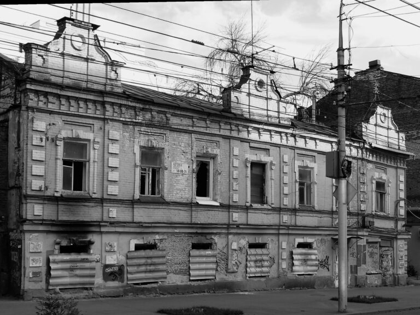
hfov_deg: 50.1
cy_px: 158
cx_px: 210
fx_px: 449
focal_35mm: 37
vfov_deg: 38.7
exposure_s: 1/500
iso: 100
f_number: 3.2
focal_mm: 7.9
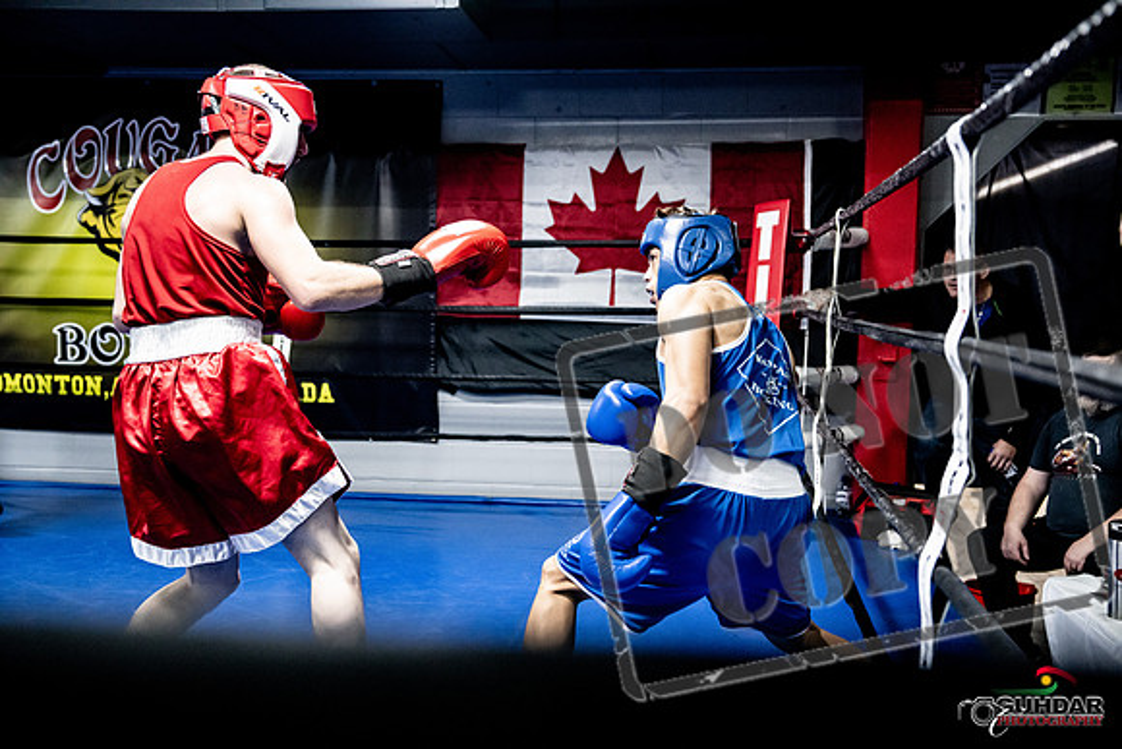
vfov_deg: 36.0
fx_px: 1153
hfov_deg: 51.9
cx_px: 561
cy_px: 374
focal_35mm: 37
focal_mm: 37
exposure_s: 1/1000
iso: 8000
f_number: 2.8
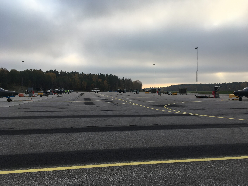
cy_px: 93
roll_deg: +0.4
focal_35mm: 29
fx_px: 208
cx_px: 124
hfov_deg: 61.7
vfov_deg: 48.2
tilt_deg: -2.1
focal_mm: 4.15
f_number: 2.2
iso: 25
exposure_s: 1/392
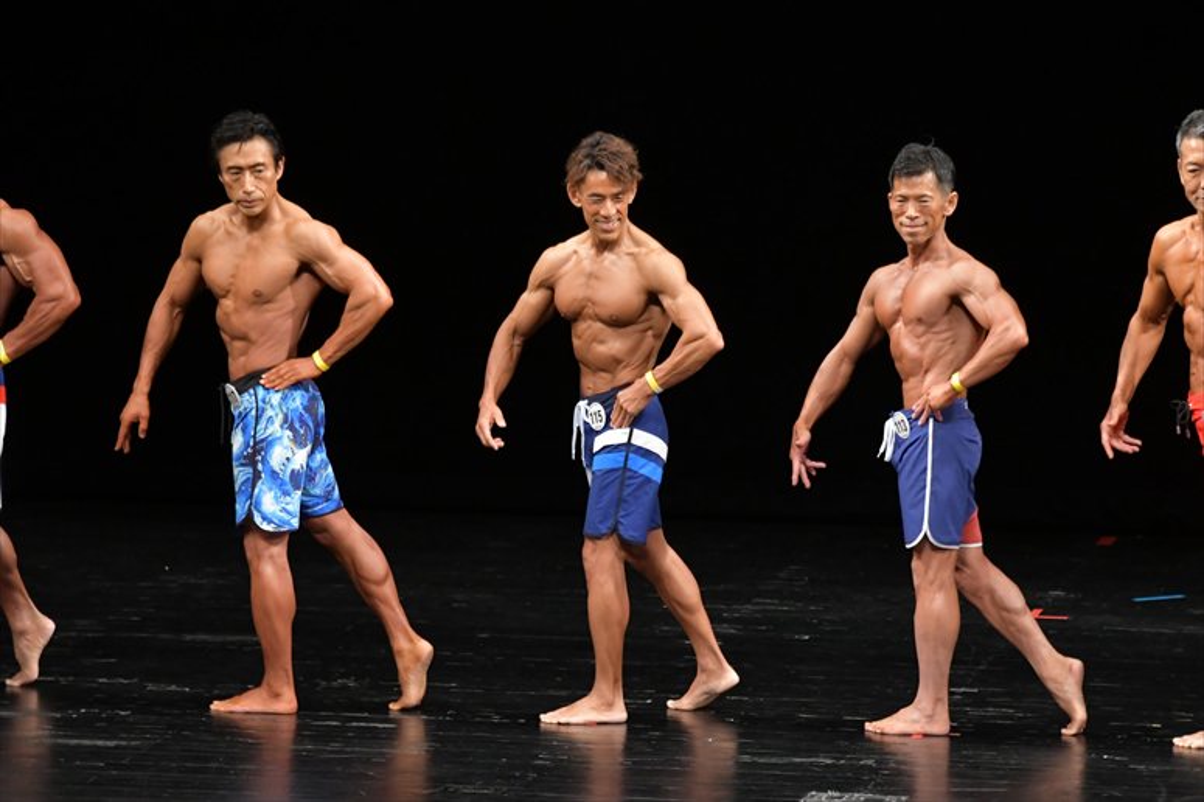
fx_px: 8524
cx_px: 602
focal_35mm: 255
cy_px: 401
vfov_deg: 5.4
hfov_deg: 8.1
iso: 3200
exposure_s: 1/400
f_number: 5.6
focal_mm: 170
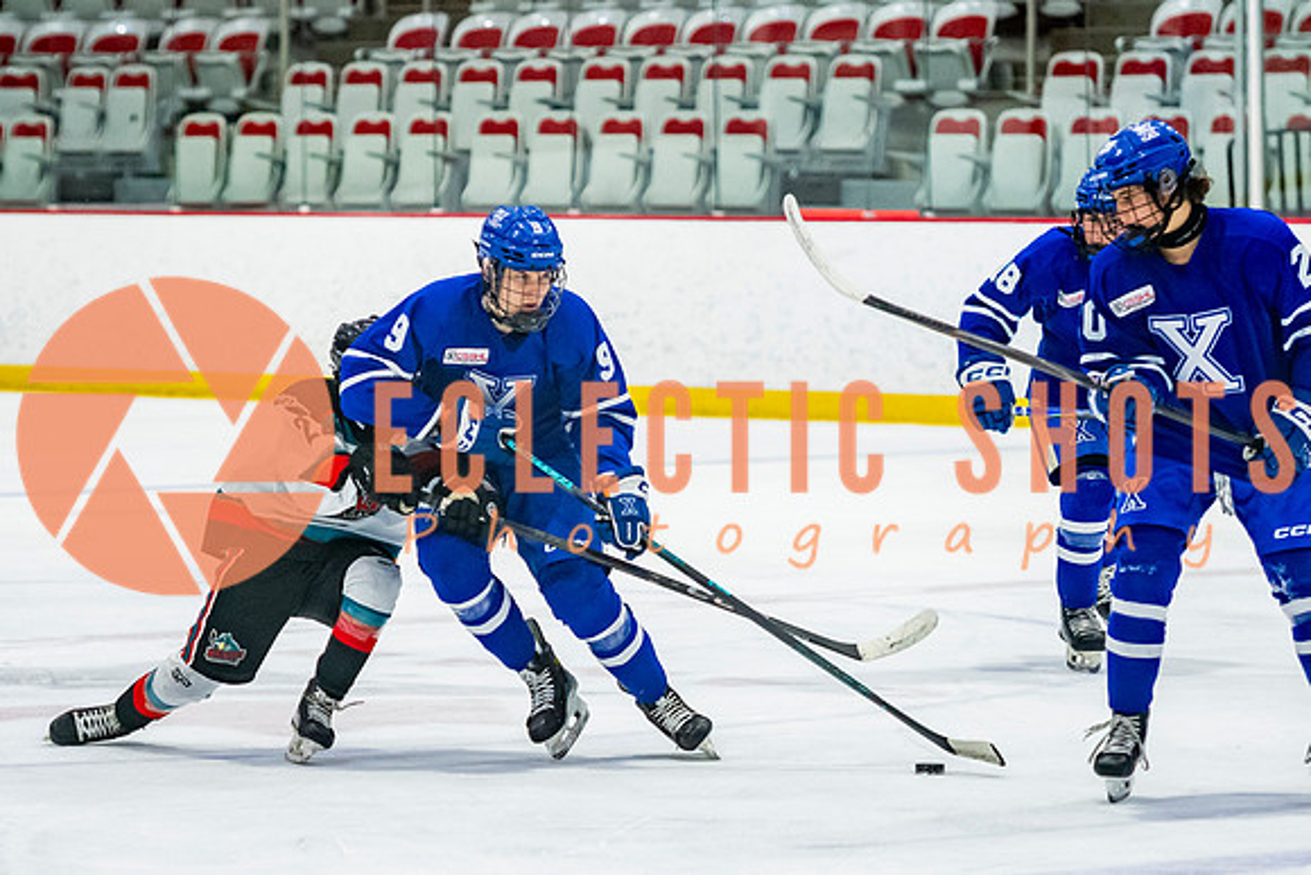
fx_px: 9292
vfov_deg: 5.4
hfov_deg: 8.1
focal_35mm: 255
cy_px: 510
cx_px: 577
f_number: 3.2
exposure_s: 1/1000
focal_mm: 120
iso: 1600
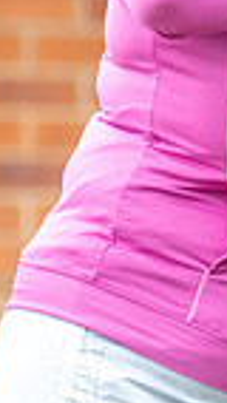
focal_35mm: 2332
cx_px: 901
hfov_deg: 0.5
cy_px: -59
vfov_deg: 0.9
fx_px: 24924
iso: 400
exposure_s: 1/800
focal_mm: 300
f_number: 5
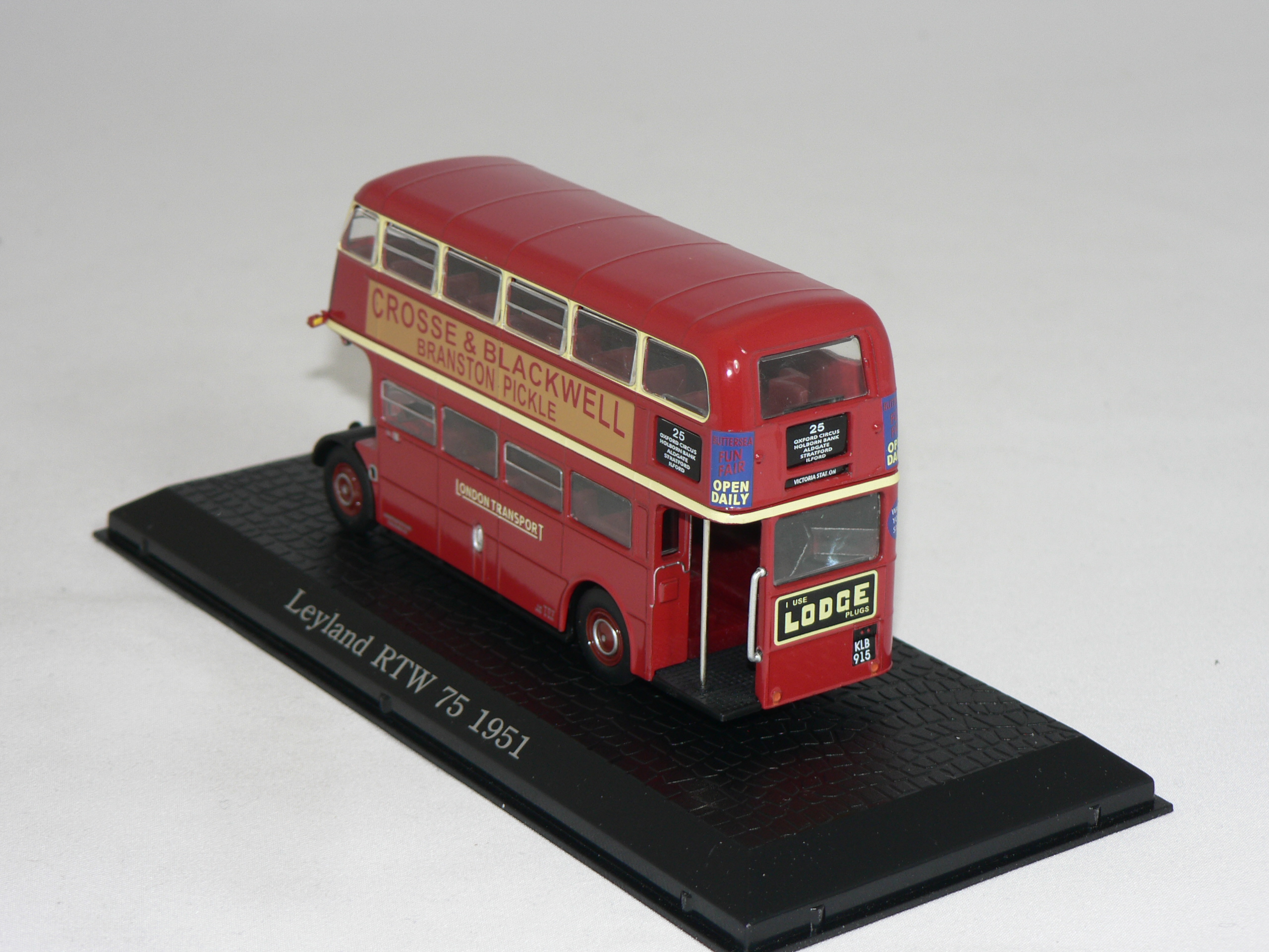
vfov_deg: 15.9
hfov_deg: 21.1
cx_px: 634
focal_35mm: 93
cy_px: 476
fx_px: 3409
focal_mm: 15.5
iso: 80
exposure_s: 1/60
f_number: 3.2
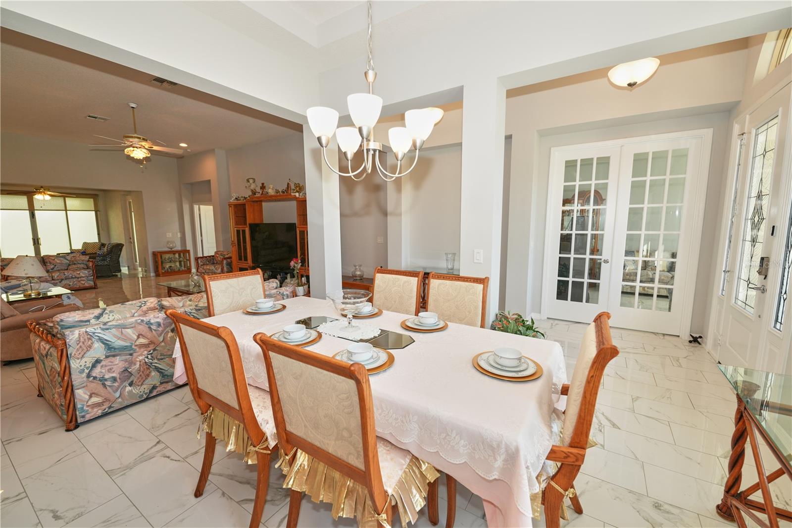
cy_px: 264
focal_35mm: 14
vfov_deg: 81.2
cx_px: 396
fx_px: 308
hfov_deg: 104.3
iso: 400
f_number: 4
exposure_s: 1/200
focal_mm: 14
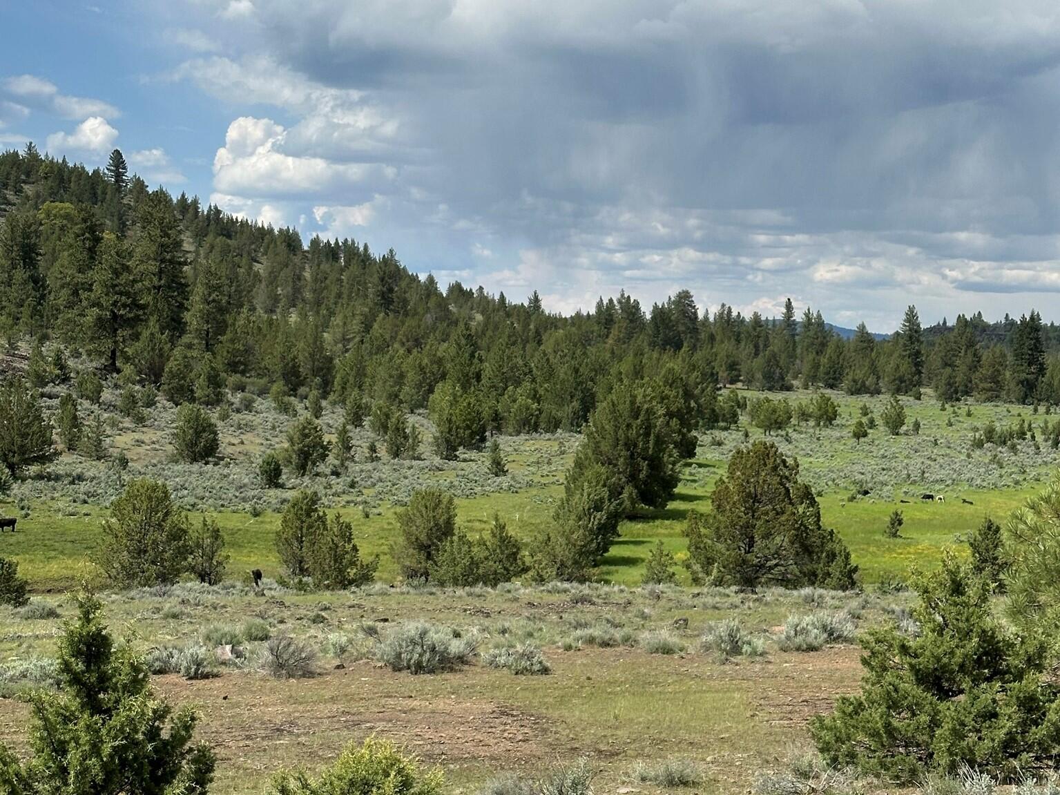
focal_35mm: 48
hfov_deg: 39.7
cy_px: 398
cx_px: 530
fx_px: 1470
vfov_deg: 30.3
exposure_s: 1/5000
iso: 64
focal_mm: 6.86
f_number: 1.78
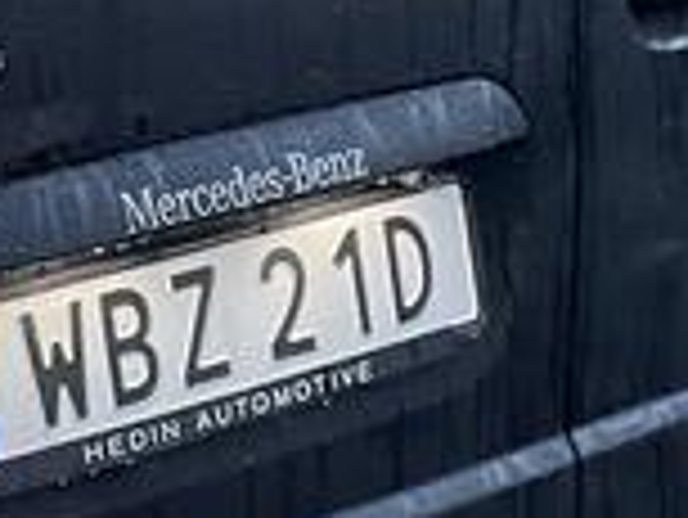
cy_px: 36
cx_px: -387
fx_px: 2705
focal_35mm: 136
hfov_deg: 13.5
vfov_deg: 10.8
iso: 500
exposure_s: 1/50
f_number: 1.6
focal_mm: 4.2
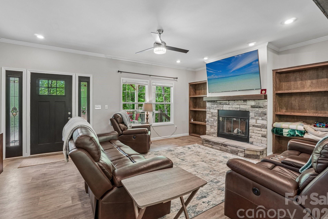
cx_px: 165
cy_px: 110
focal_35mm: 16
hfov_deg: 96.7
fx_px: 146
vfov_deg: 73.7
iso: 400
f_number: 8
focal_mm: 10
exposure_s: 1/10
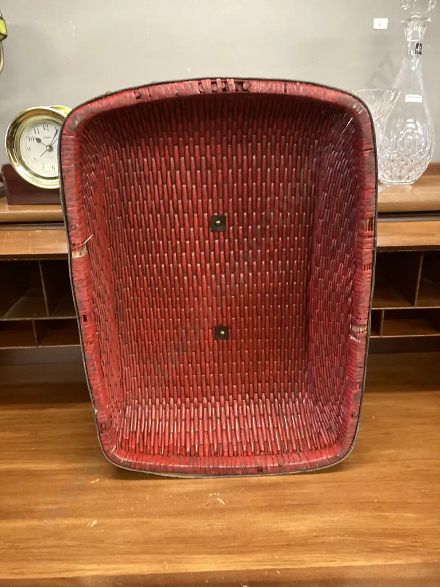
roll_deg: -0.3
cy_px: 294
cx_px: 220
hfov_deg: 49.7
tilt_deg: -21.7
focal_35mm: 28
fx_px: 475
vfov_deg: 63.4
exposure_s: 1/50
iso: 320
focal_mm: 3.99
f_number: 1.8
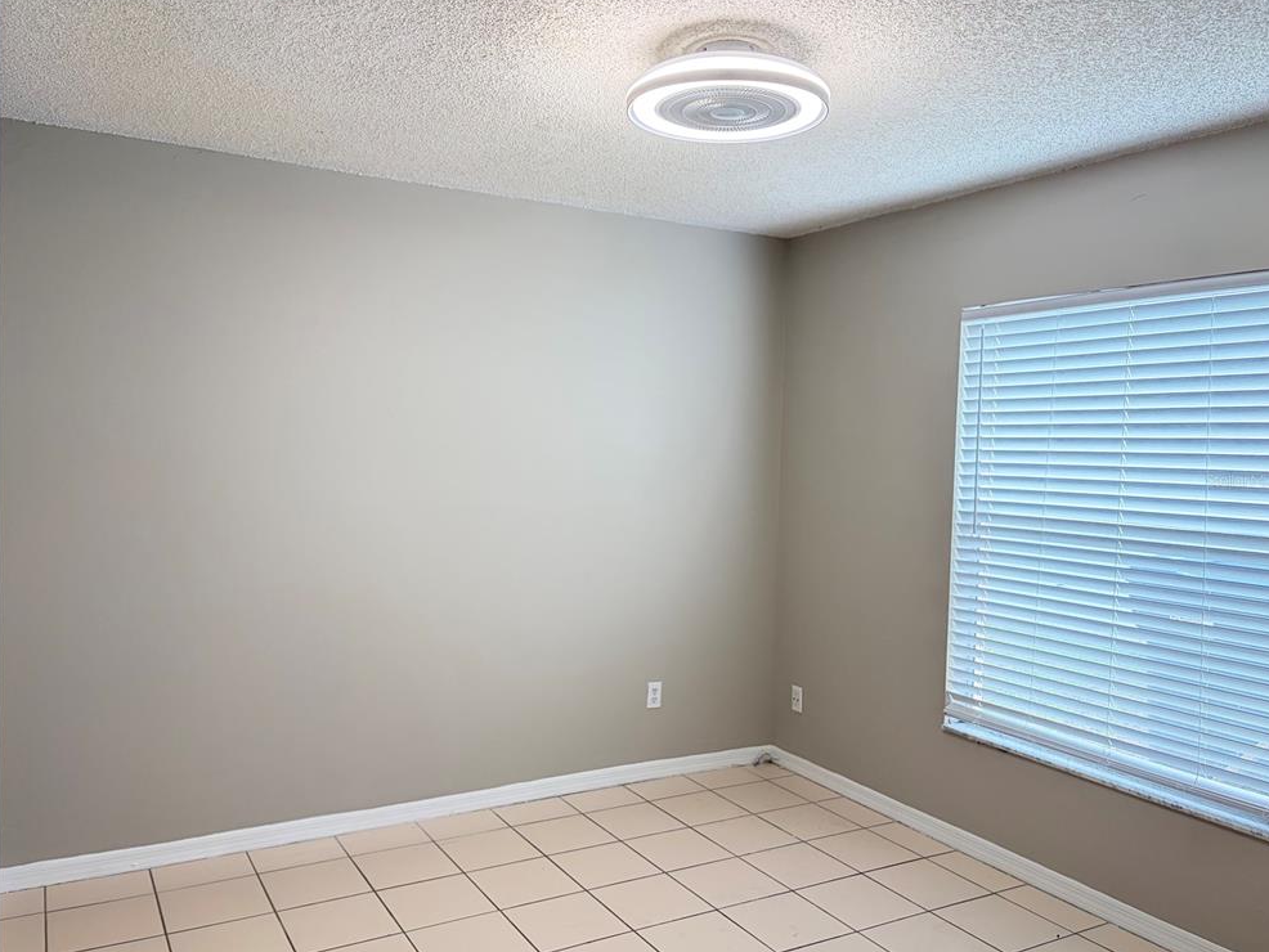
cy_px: 480
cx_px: 624
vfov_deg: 51.4
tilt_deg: -2.2
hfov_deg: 65.3
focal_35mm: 27
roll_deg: -1.4
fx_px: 990
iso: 125
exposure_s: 1/60
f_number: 1.6
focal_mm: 5.96
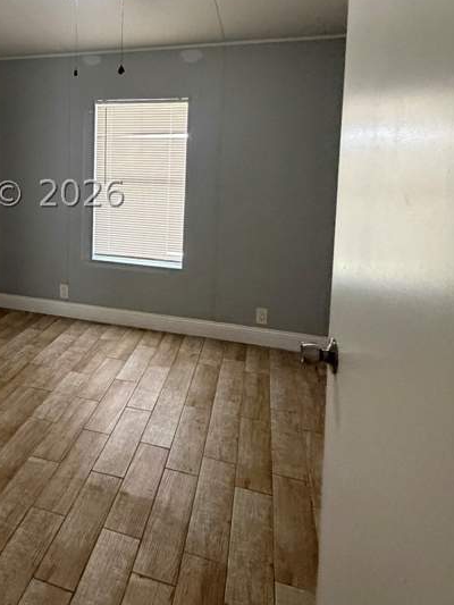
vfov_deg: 61.6
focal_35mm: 28
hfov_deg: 46.6
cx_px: 79
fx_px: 489
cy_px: 193
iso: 640
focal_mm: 2.22
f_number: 2.2
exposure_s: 1/60
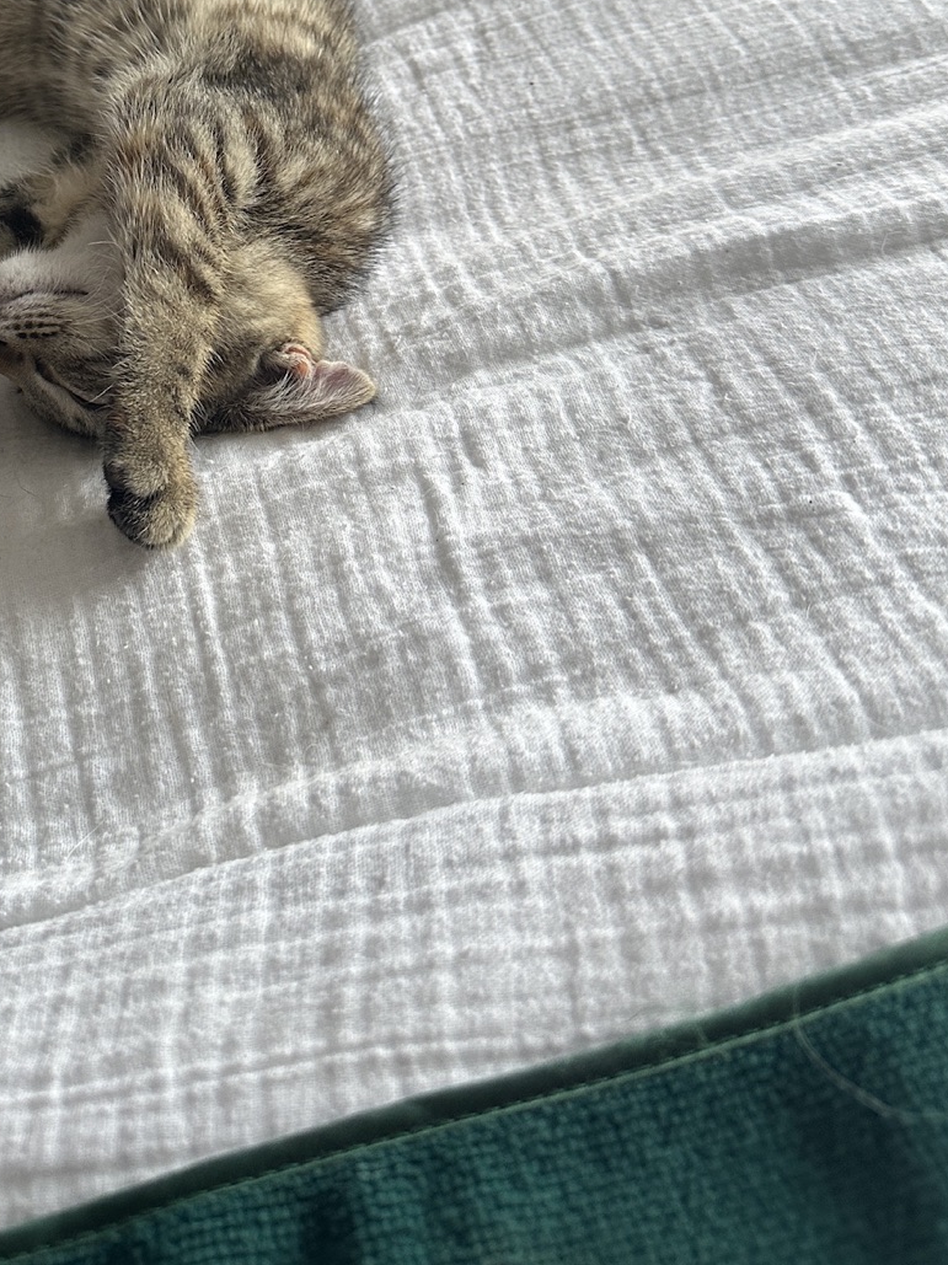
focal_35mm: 42
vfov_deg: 41.8
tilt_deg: -32.0
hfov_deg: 33.3
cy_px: 168
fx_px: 1535
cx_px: 182
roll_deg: +10.9
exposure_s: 1/120
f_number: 1.78
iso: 200
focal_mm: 6.86
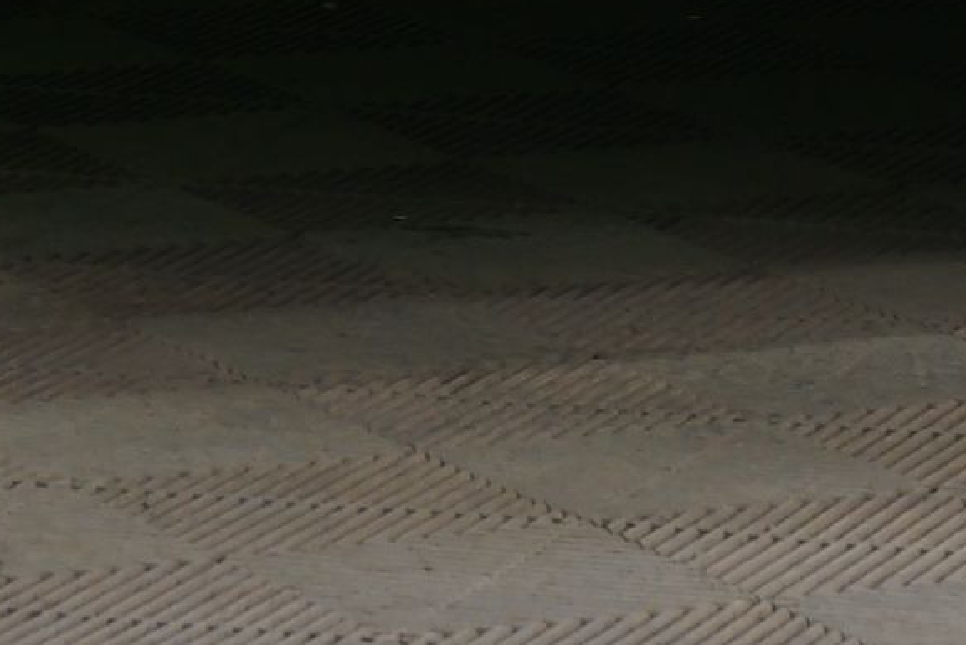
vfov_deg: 3.9
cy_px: -1387
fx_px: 9152
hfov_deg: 6.0
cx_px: 1483
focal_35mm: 341
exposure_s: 1/8
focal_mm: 50
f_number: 5
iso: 400
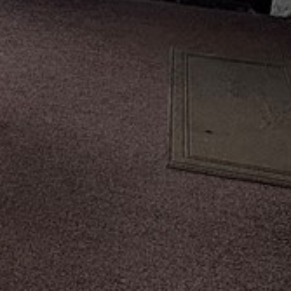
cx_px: -47
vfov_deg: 21.0
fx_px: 723
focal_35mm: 76
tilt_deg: -15.4
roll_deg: -1.1
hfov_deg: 21.3
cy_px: -70
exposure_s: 1/299
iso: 64
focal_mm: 2.22
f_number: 2.2
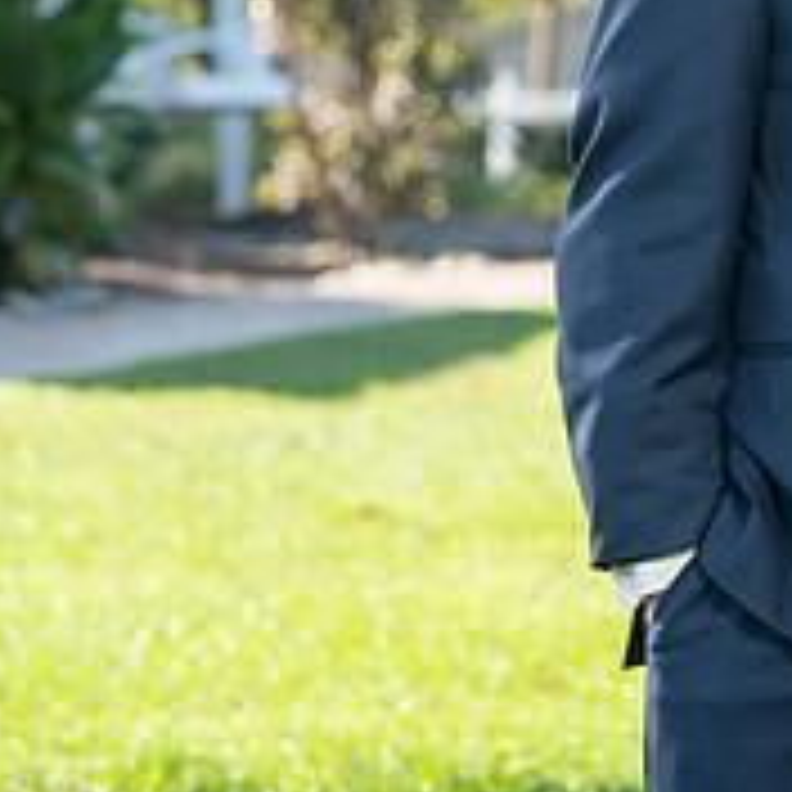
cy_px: -133
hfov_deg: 4.8
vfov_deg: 4.8
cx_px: 1125
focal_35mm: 363
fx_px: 9396
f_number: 5.6
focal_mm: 113
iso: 200
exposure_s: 1/200
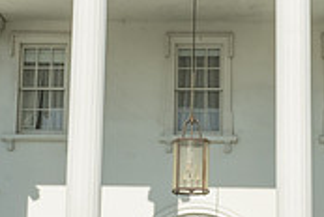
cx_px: 166
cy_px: 130
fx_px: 1136
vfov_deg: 10.9
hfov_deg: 16.2
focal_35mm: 126
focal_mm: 24
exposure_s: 1/200
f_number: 16
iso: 200
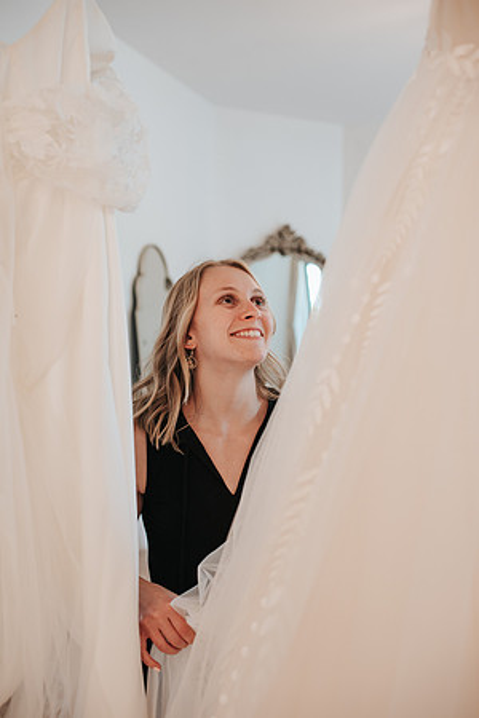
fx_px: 698
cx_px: 240
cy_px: 359
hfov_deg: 37.9
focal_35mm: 35
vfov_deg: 54.4
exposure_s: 1/250
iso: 640
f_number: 3.2
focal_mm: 35
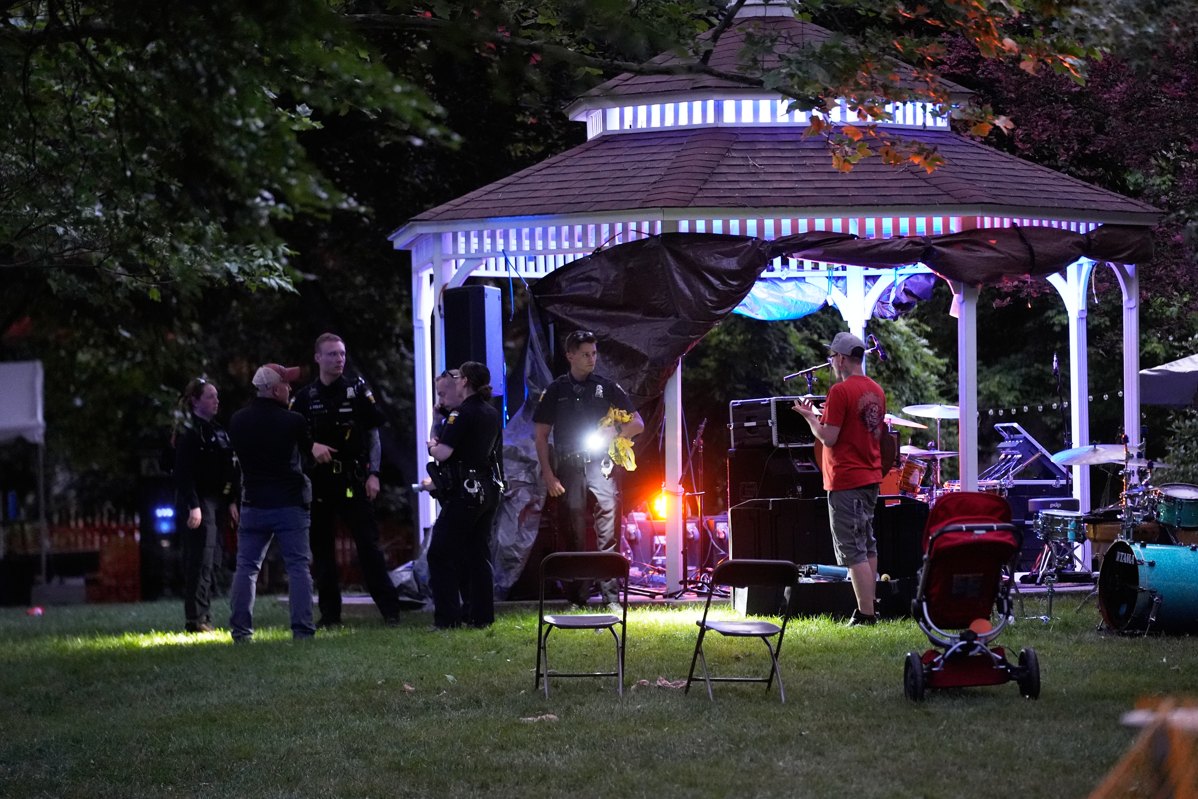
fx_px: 5690
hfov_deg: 12.0
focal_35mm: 171
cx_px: 599
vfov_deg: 8.0
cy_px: 400
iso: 5000
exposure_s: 1/80
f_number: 2.8
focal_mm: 171
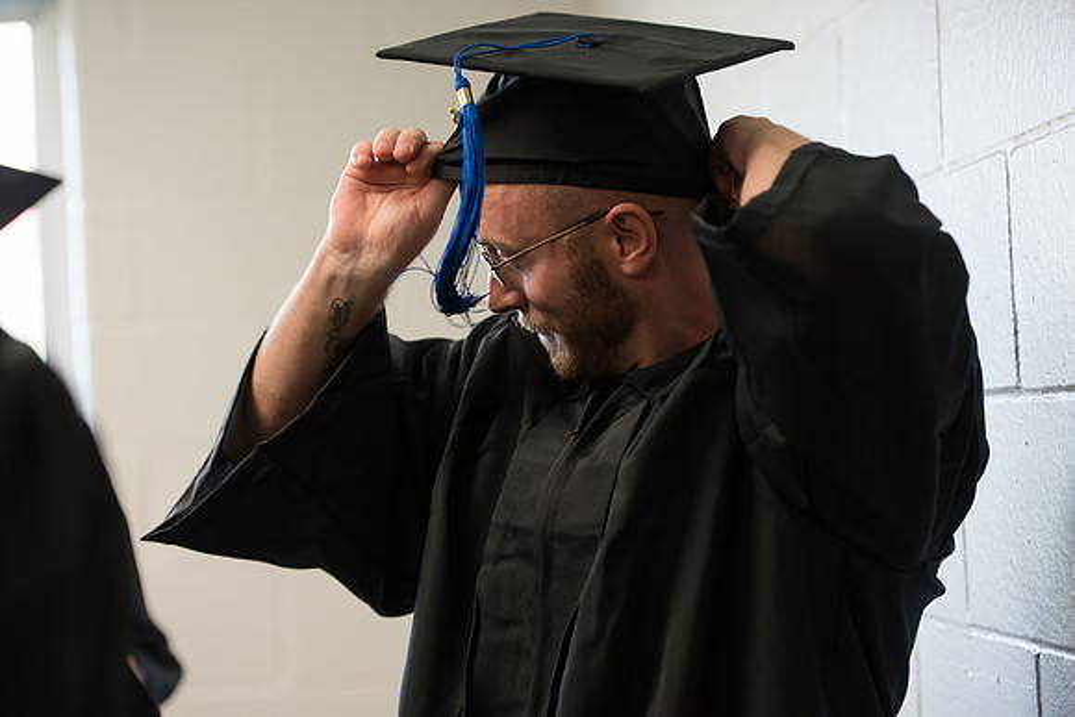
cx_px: 538
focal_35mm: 98
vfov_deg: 14.0
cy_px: 358
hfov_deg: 20.8
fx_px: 2927
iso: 2000
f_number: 4
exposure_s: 1/250
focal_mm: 98
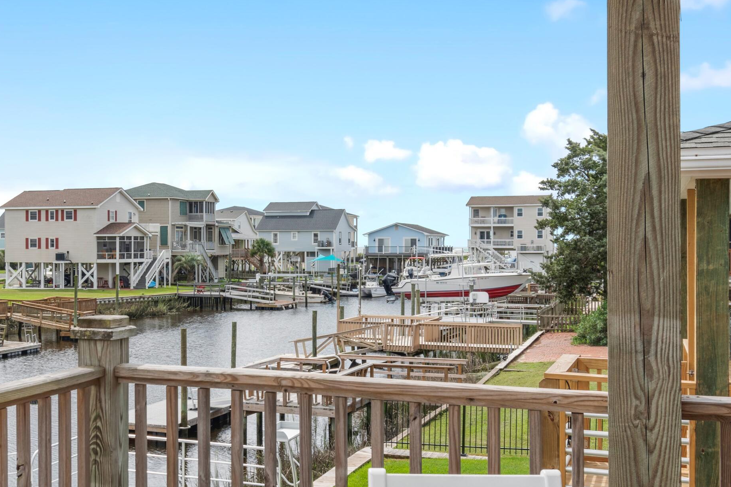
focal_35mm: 49
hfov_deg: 39.8
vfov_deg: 27.5
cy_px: 269
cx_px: 232
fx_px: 995
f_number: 6.3
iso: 100
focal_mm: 20
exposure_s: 1/160
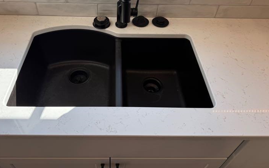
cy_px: 50
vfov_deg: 41.0
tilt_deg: -43.2
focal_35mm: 30
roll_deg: -2.0
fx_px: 220
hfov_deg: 62.7
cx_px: 120
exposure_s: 1/473
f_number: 1.78
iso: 80
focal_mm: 6.76
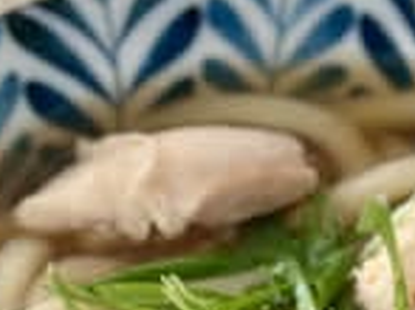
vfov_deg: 7.6
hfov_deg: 10.3
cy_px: 454
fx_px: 2300
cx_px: 243
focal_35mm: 192
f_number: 1.78
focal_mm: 6.86
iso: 125
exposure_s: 1/121
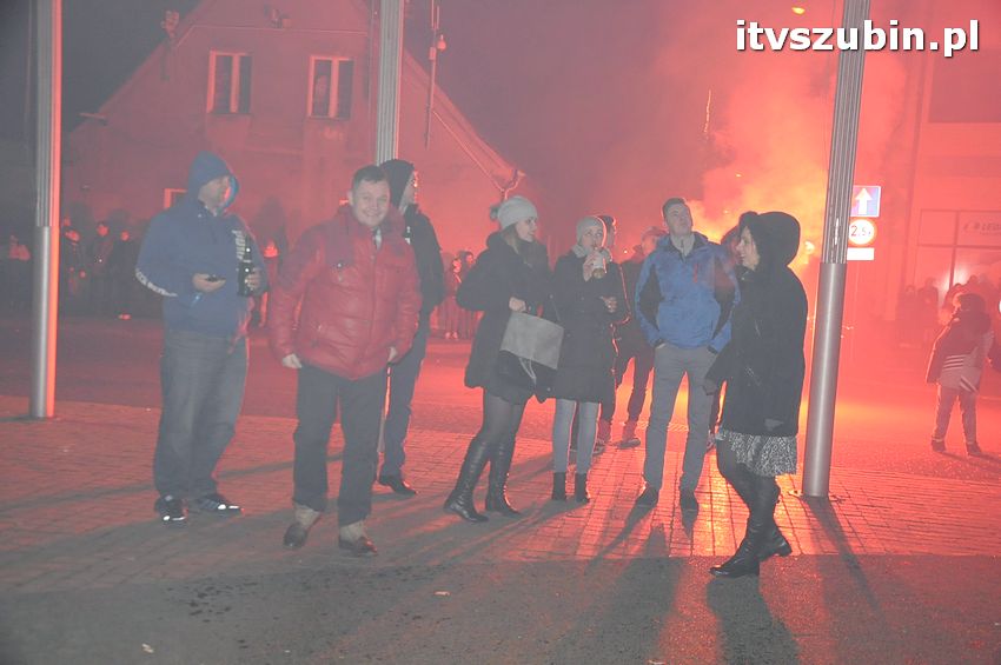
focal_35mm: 39
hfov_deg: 49.6
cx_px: 500
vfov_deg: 34.1
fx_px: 1083
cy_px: 332
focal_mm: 26
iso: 1600
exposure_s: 1/80
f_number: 4
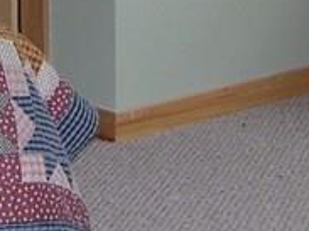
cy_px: -228
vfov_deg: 6.7
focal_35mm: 213
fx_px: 1900
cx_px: 86
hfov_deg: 9.3
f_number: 2.8
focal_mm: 8
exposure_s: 1/60
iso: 211
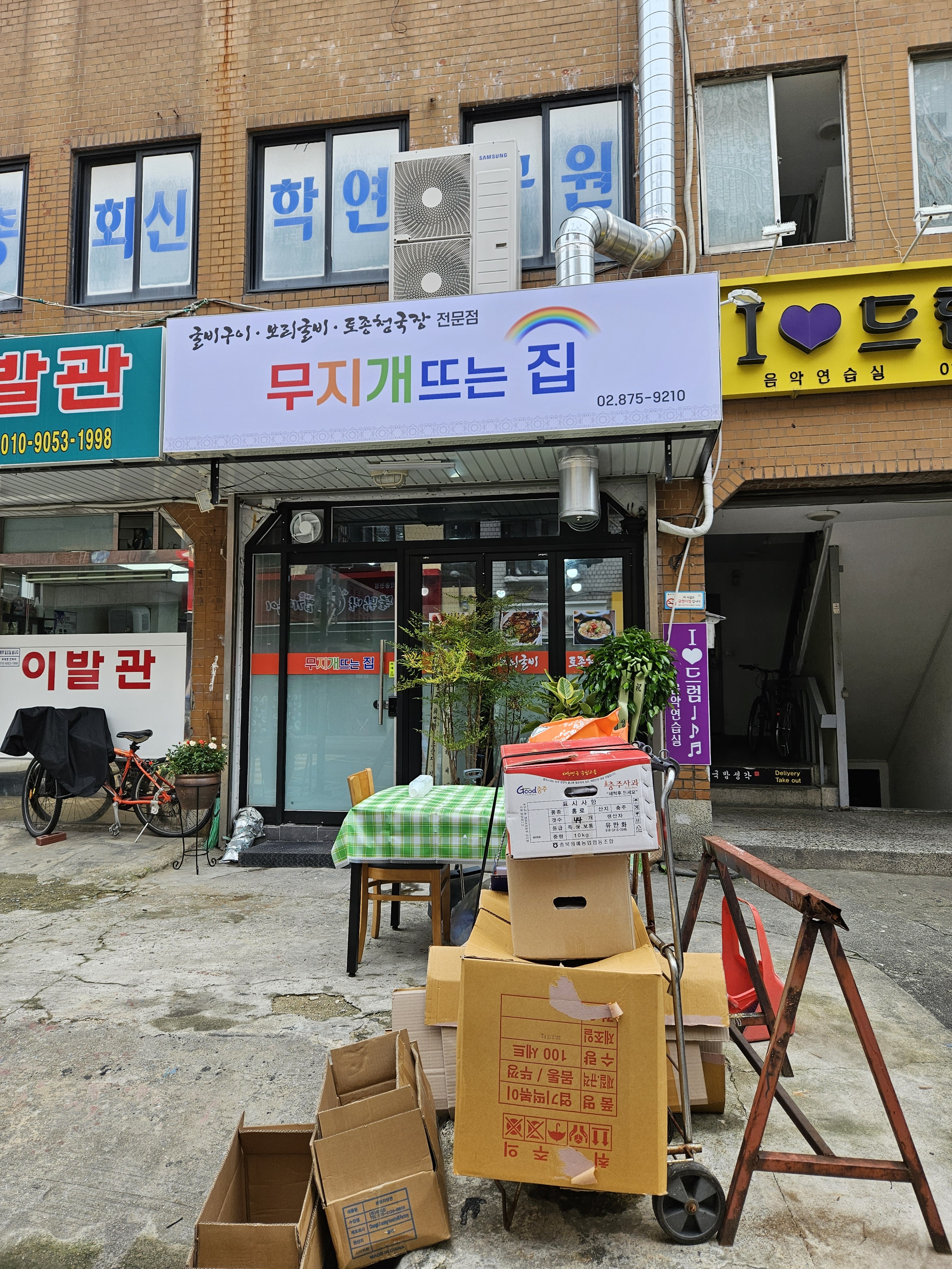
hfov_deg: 58.9
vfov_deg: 73.9
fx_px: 843
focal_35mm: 23
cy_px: 634
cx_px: 476
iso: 80
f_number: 1.8
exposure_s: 1/719
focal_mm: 5.4
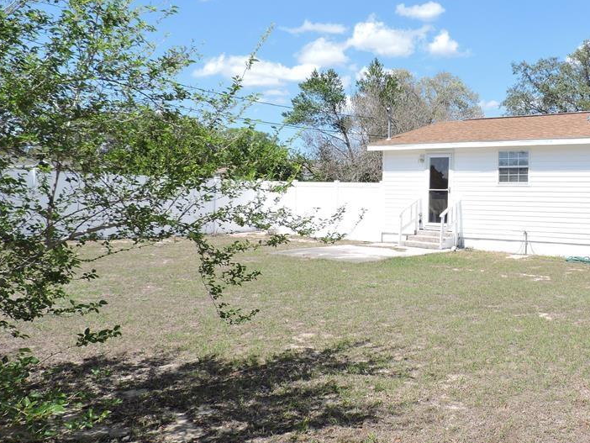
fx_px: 597
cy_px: 187
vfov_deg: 40.6
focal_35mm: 35
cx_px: 419
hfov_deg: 51.1
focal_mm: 4.3
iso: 100
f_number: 3
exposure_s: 1/1000
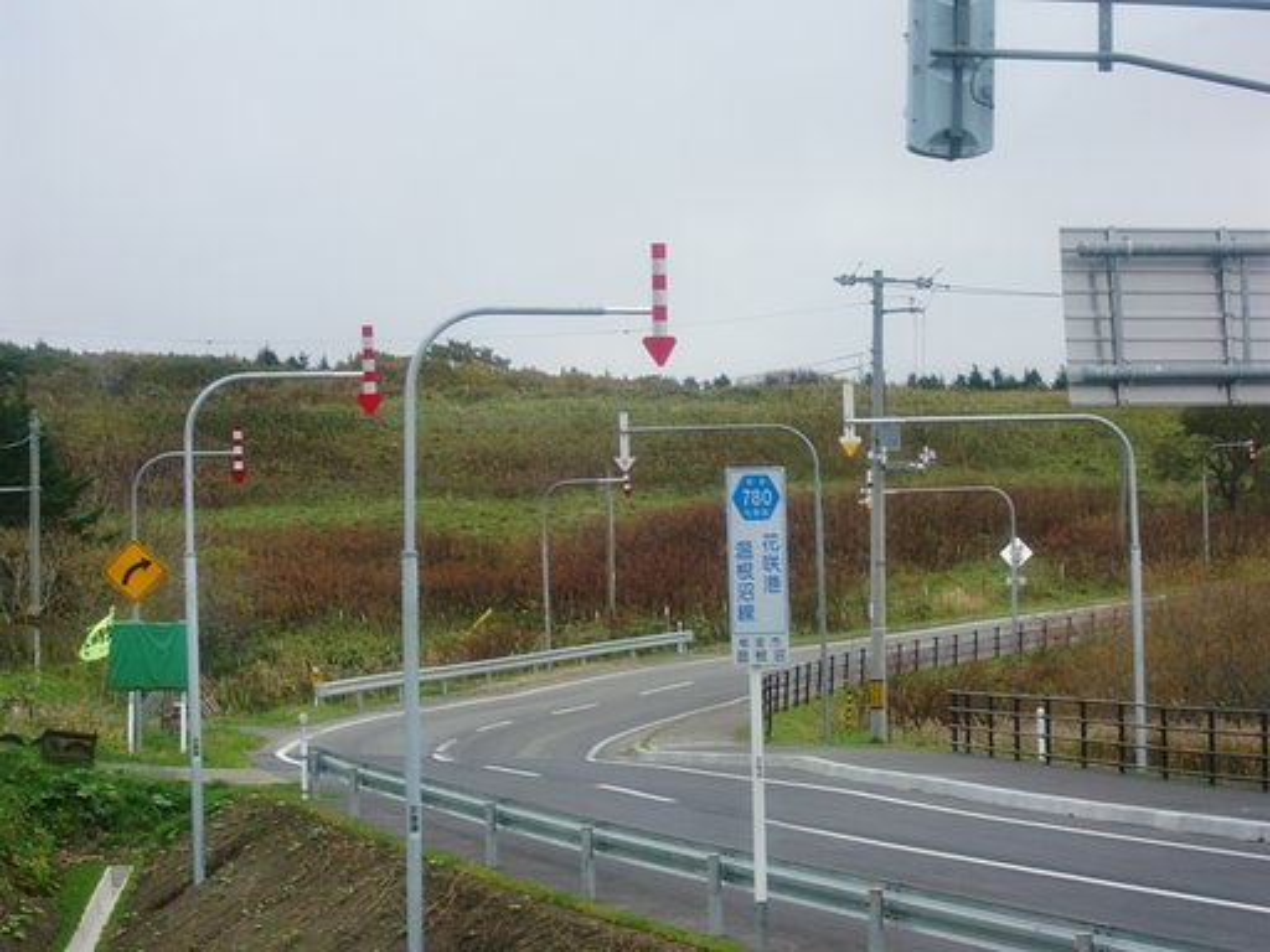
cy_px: 476
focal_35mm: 112
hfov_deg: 17.6
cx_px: 635
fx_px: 4109
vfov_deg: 13.2
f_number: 5.8
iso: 100
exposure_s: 1/125
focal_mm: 19.6
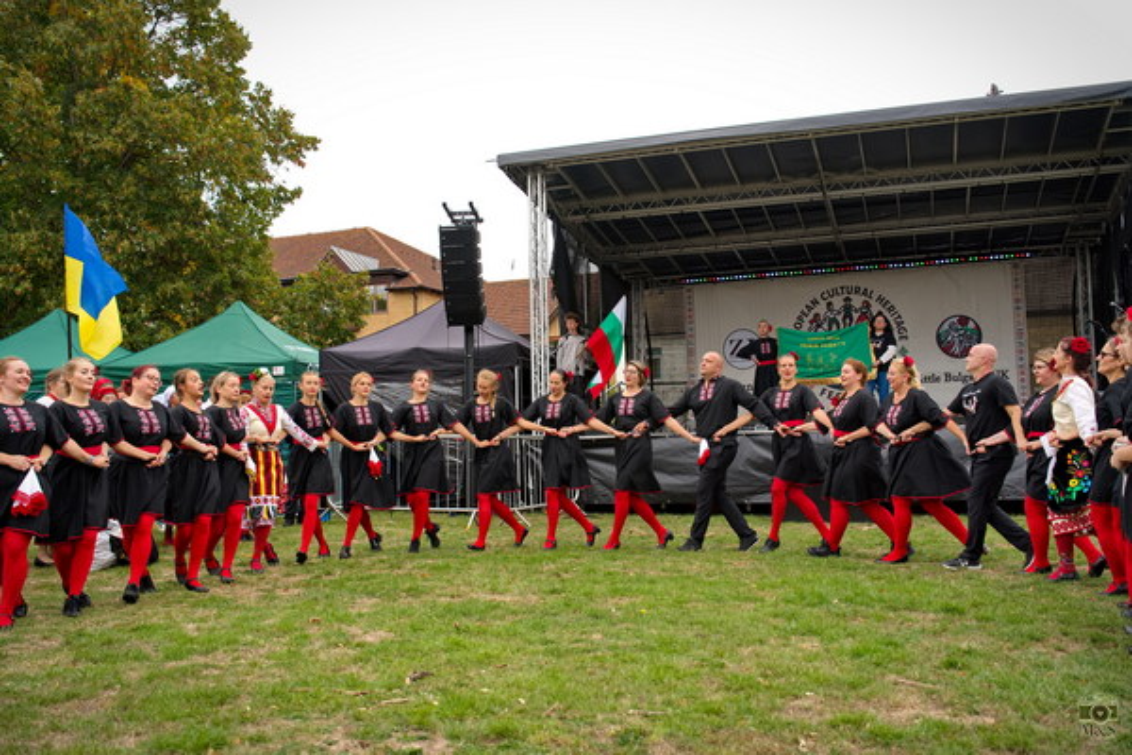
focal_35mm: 35
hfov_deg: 54.4
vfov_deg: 37.9
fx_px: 1100
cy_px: 378
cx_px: 566
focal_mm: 35
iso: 100
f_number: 4
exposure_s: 1/200
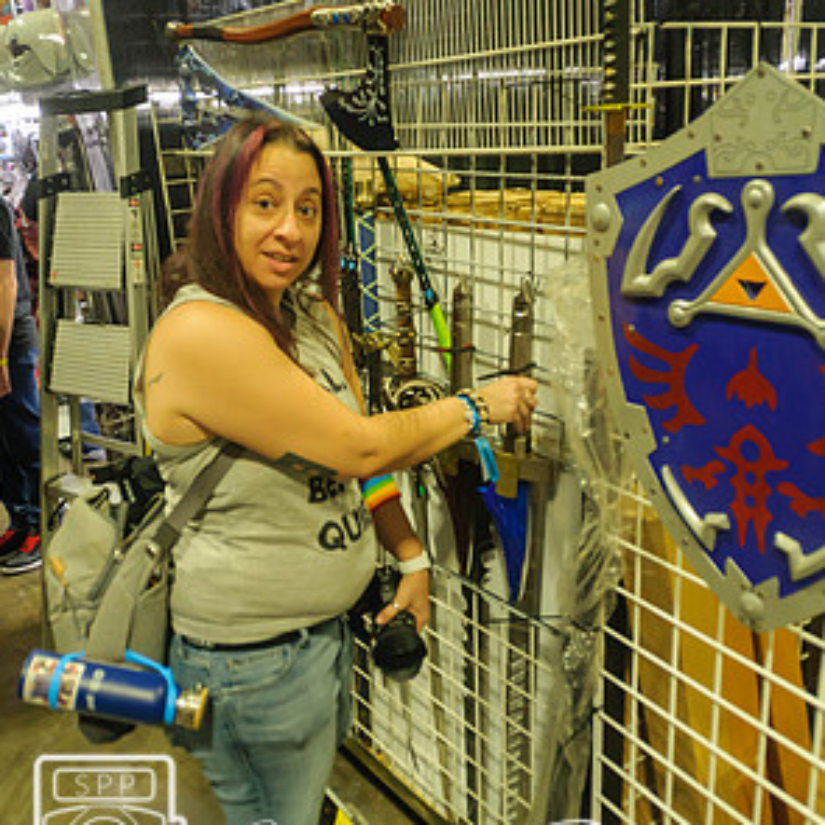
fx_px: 944
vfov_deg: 47.2
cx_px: 410
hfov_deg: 47.2
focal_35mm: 35
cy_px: 414
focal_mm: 18
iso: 800
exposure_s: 1/40
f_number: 3.5
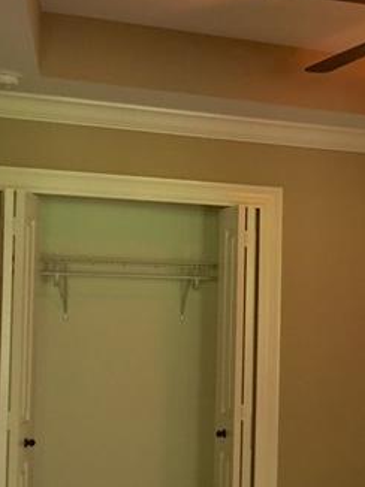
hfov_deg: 23.7
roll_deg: -1.1
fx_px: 802
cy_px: 300
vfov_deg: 33.7
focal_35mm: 57
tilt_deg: +1.6
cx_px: 417
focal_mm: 4.15
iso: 100
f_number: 2.2
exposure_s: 1/15
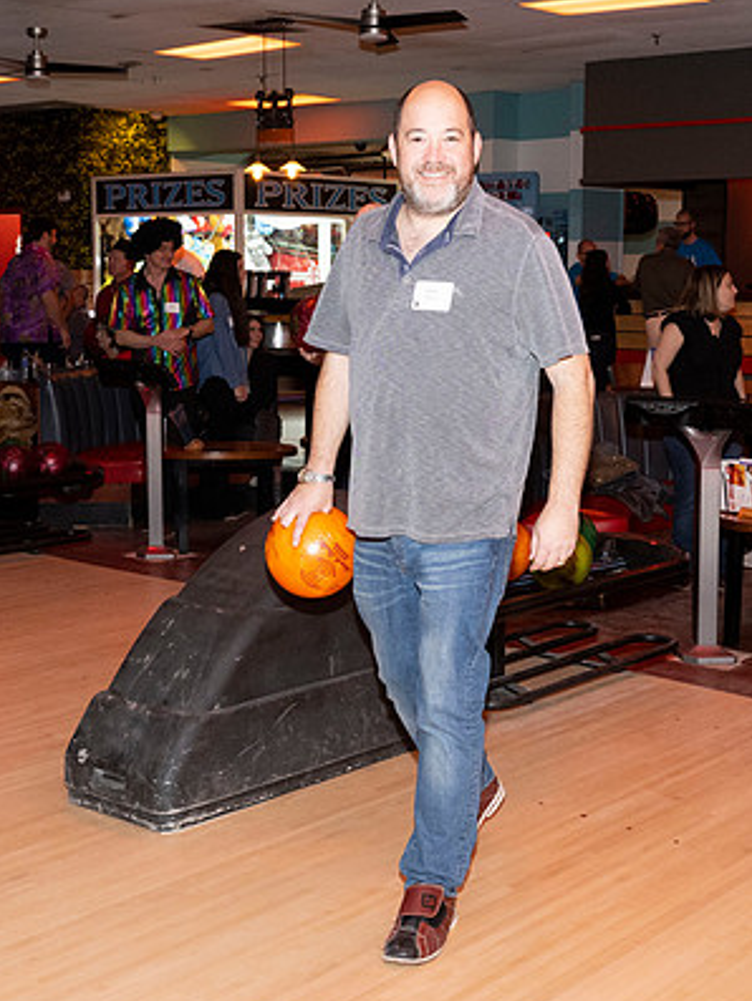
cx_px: 442
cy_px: 469
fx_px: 1592
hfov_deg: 26.5
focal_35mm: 55
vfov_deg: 34.9
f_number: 5.6
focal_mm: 26.5
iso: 2000
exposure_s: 1/100
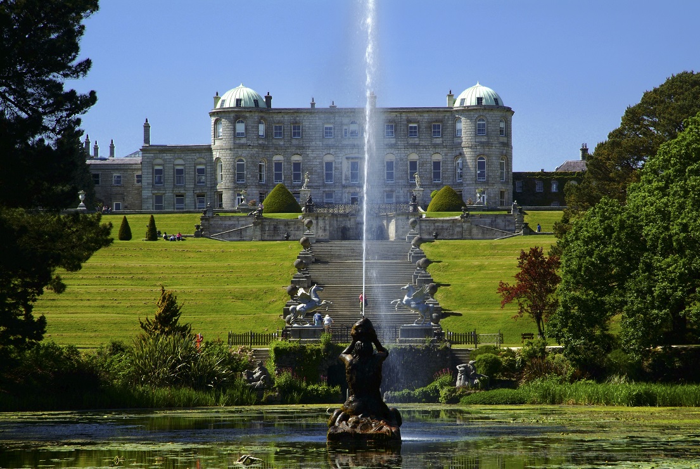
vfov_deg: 13.1
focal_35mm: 105
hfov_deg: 19.4
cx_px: 350
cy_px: 234
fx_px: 2044
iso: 100
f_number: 13
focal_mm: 70
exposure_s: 1/90
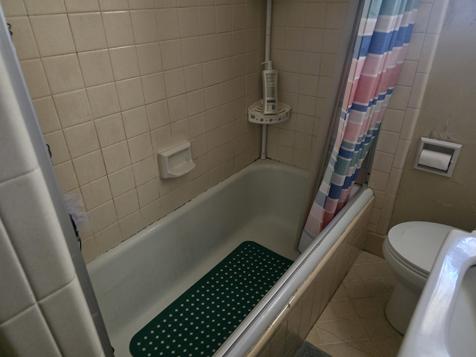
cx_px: 238
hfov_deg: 73.9
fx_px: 316
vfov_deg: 58.9
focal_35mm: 23
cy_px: 178
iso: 1600
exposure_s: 1/30
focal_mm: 6.3
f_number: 1.7
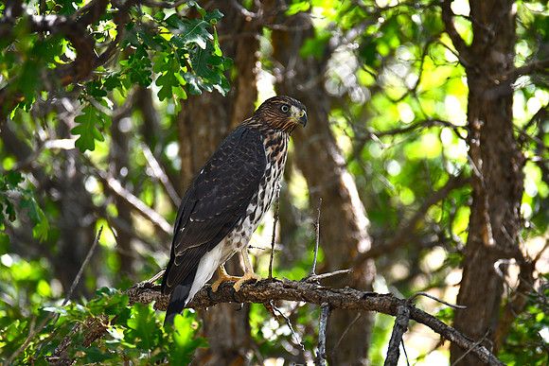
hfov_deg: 4.6
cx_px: 274
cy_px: 183
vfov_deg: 3.1
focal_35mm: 450
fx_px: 6864
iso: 640
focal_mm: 300
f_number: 5.6
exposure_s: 1/500
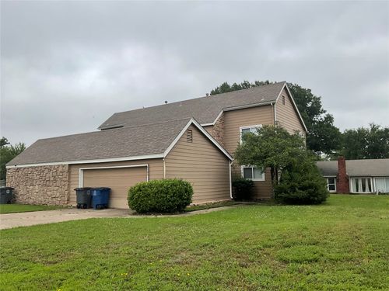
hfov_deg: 61.7
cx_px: 194
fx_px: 326
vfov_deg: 48.2
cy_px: 146
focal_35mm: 29
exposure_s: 1/1848
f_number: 1.8
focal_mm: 3
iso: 16
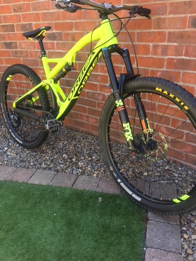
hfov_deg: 48.2
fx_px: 219
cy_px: 130
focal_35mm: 29
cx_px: 98
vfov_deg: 61.7
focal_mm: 4.15
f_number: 2.2
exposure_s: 1/100
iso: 32
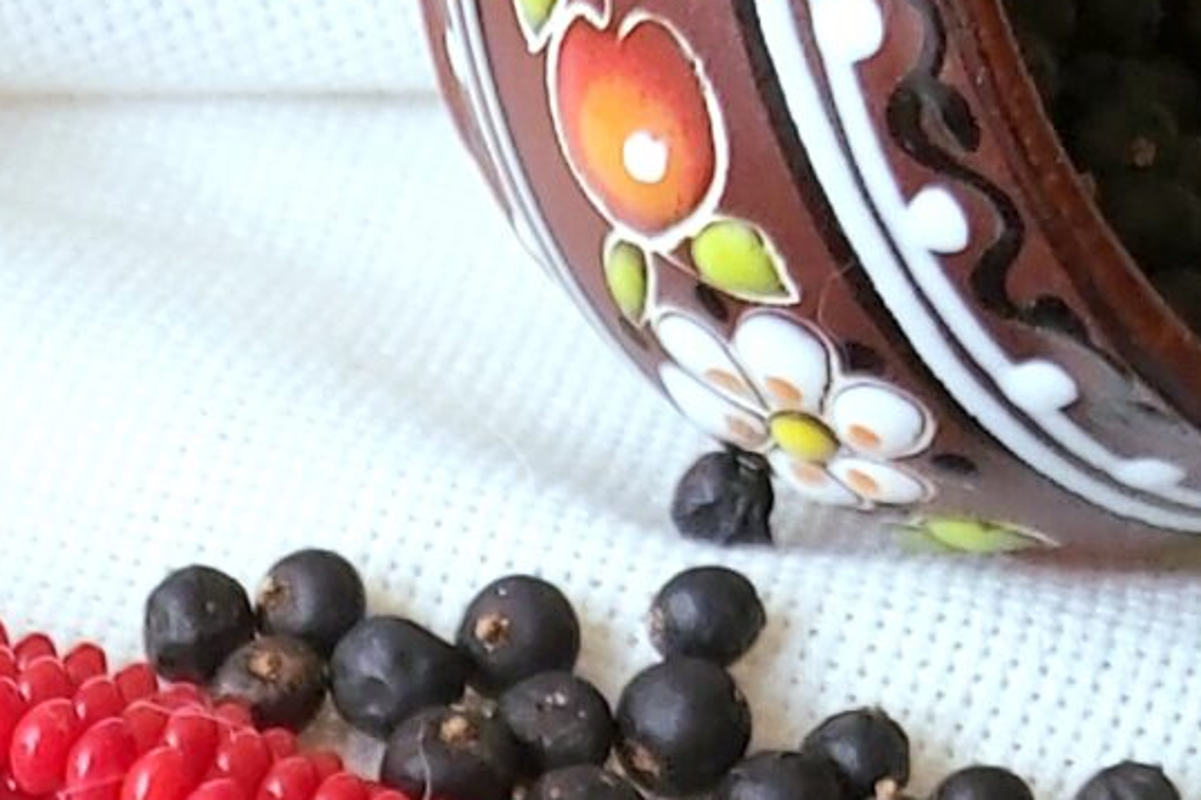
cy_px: 1742
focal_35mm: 126
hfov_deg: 15.6
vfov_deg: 9.9
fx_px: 4203
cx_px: -266
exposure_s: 1/294
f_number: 1.7
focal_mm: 3.92
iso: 100
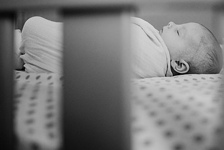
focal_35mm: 41
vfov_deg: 31.8
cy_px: 30
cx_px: 170
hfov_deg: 45.6
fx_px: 255
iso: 640
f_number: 2
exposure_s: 1/320
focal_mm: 24
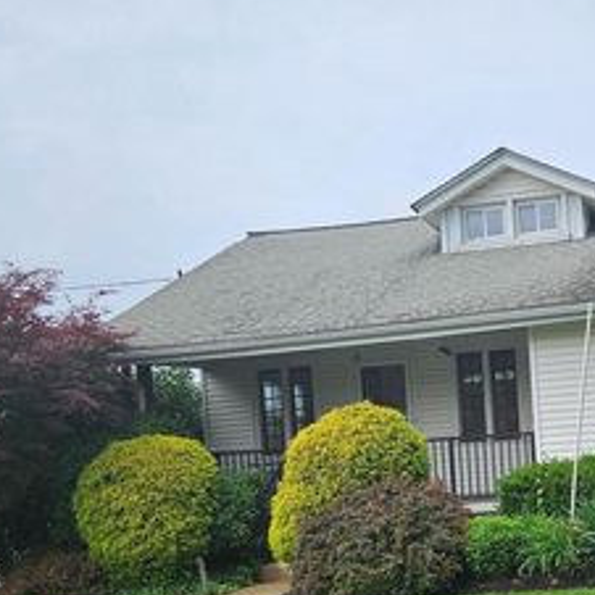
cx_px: 537
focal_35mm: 45
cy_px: 452
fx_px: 875
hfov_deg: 35.3
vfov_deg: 36.6
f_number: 1.8
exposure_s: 1/2088
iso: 25
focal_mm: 5.4
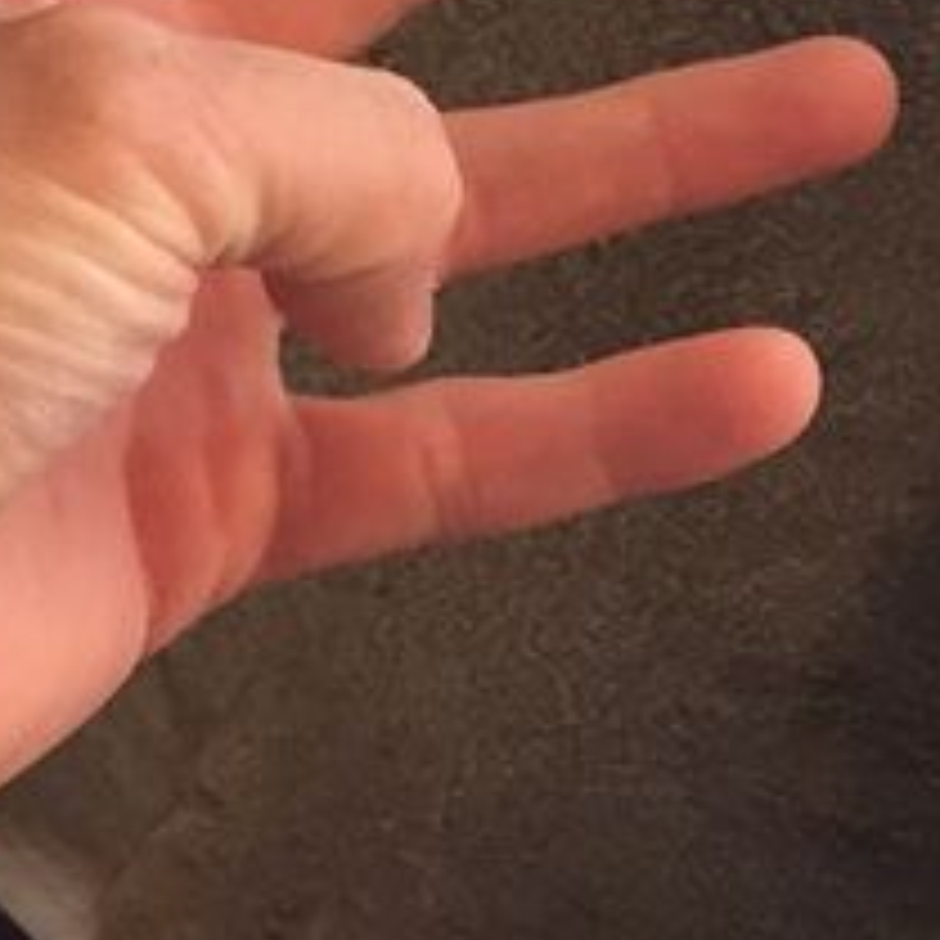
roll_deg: -1.0
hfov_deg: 11.1
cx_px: 585
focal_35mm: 157
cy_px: 292
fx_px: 4823
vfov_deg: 11.1
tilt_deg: -35.5
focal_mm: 4.15
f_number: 2.2
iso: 32
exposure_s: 1/30
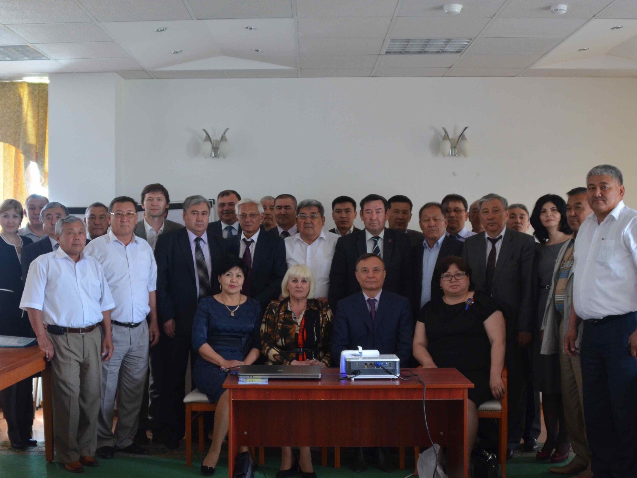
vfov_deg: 28.6
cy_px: 233
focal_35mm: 51
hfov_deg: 37.4
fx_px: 938
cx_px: 281
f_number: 4
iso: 800
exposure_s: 1/60
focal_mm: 28
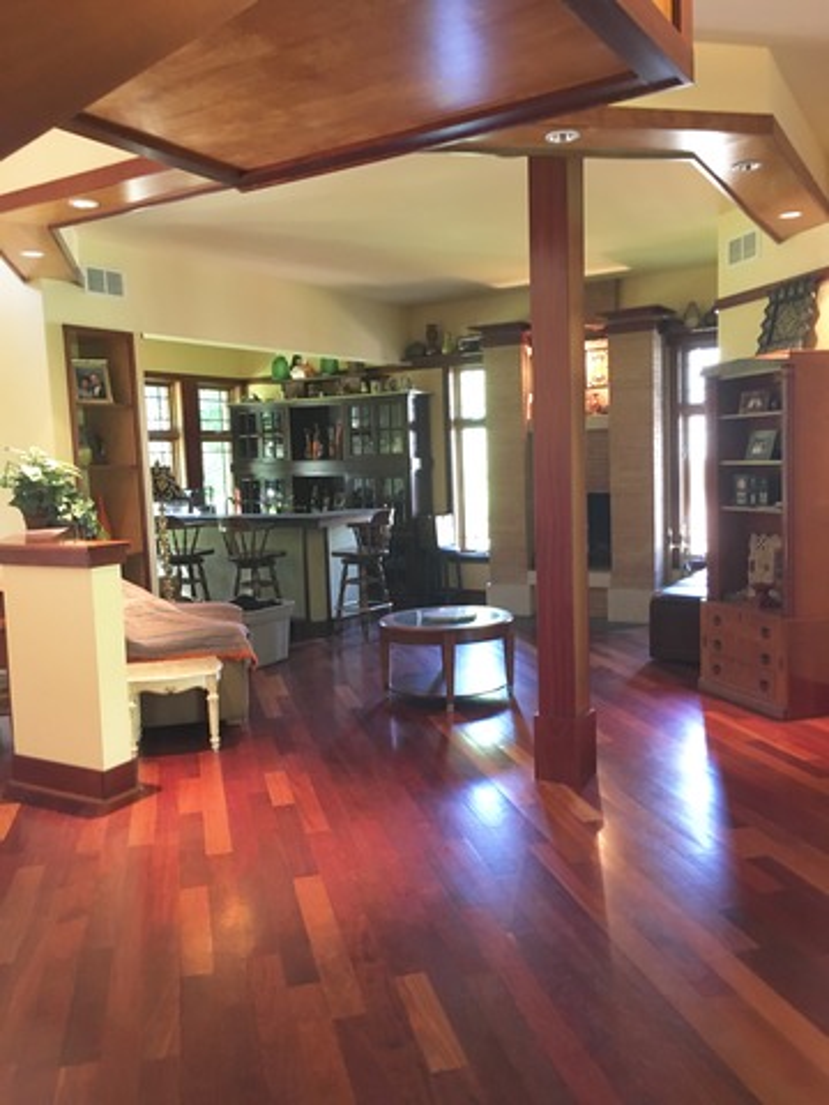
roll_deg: +3.4
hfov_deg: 48.2
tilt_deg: -8.1
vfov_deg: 61.7
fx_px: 926
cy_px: 552
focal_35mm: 29
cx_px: 414
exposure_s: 1/17
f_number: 2.2
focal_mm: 4.15
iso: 200
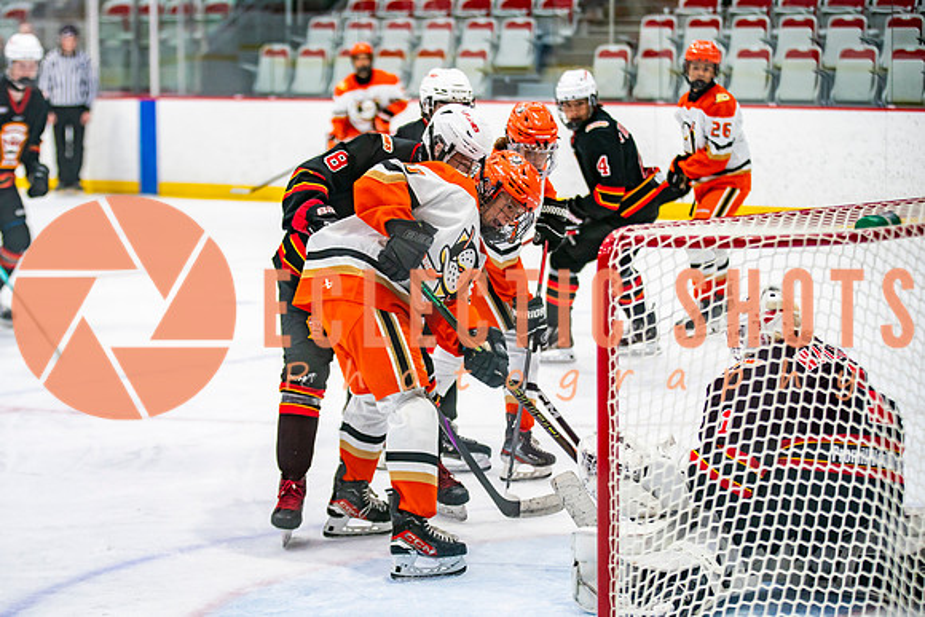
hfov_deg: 18.7
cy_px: 291
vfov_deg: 12.6
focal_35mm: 109
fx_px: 2802
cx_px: 394
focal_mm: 95
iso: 1250
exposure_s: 1/640
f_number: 2.8
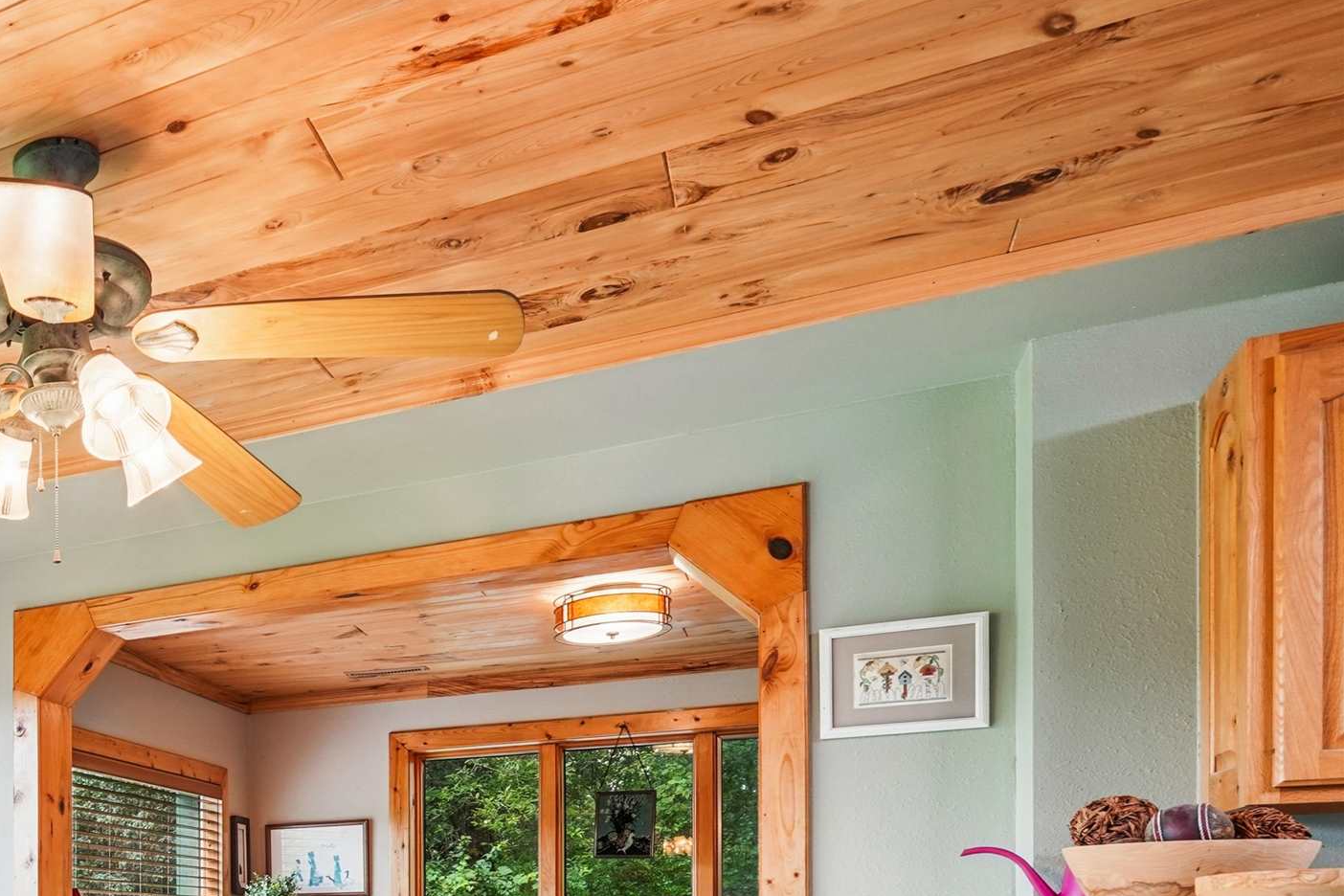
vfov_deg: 34.0
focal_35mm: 35
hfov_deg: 42.9
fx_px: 1307
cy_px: 930
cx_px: -125
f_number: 9
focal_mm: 16
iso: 400
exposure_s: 1/15
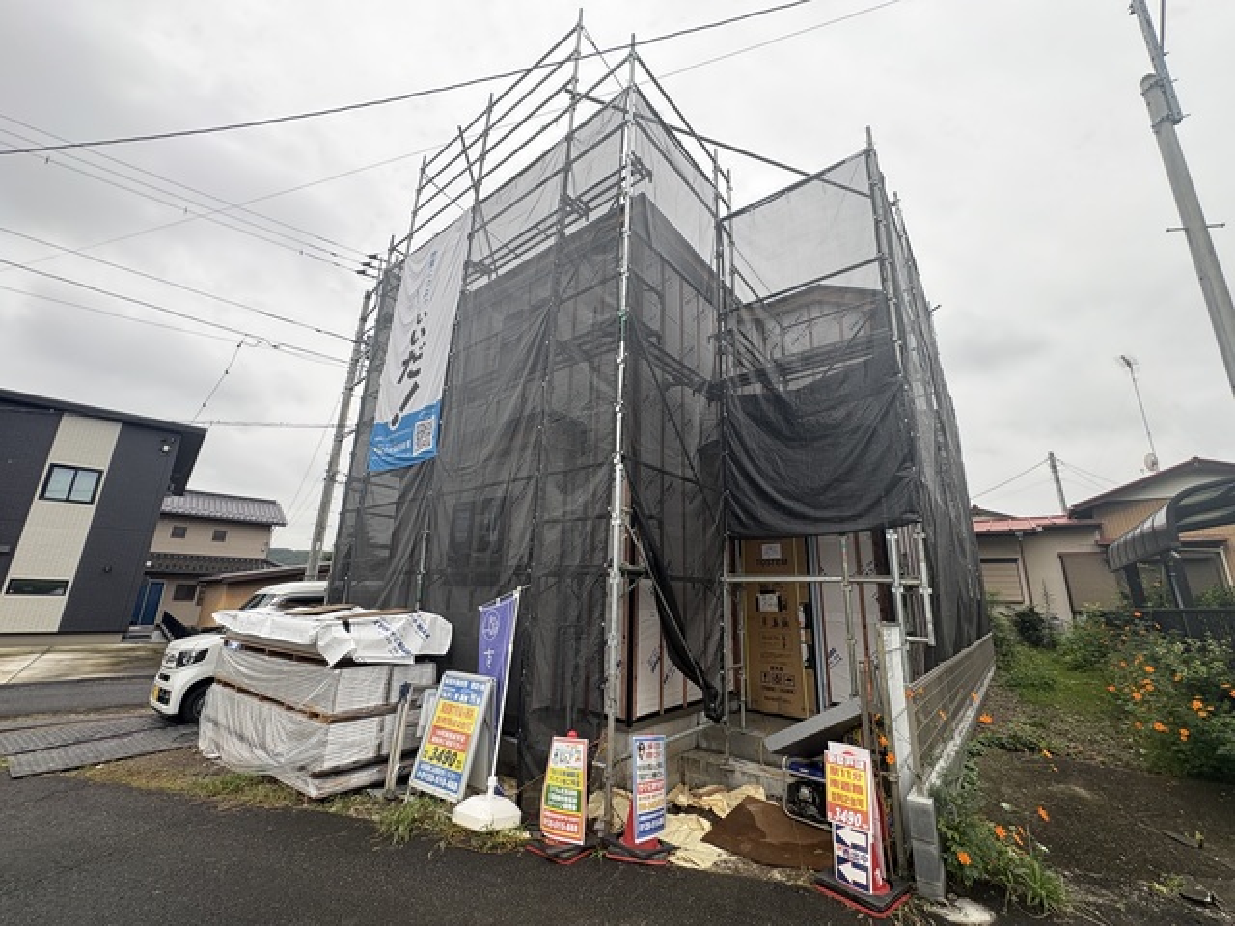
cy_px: 463
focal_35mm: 14
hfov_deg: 102.1
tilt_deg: +16.6
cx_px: 618
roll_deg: +0.9
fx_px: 499
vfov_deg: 85.7
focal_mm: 2.22
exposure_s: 1/139
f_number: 2.2
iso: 64
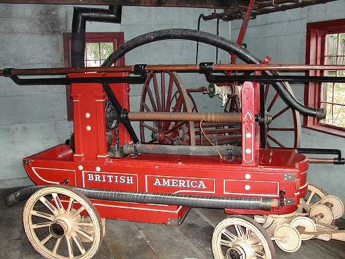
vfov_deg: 37.7
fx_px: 379
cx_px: 172
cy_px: 130
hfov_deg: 49.0
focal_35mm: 38
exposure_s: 1/60
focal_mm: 8
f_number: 2.8
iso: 364
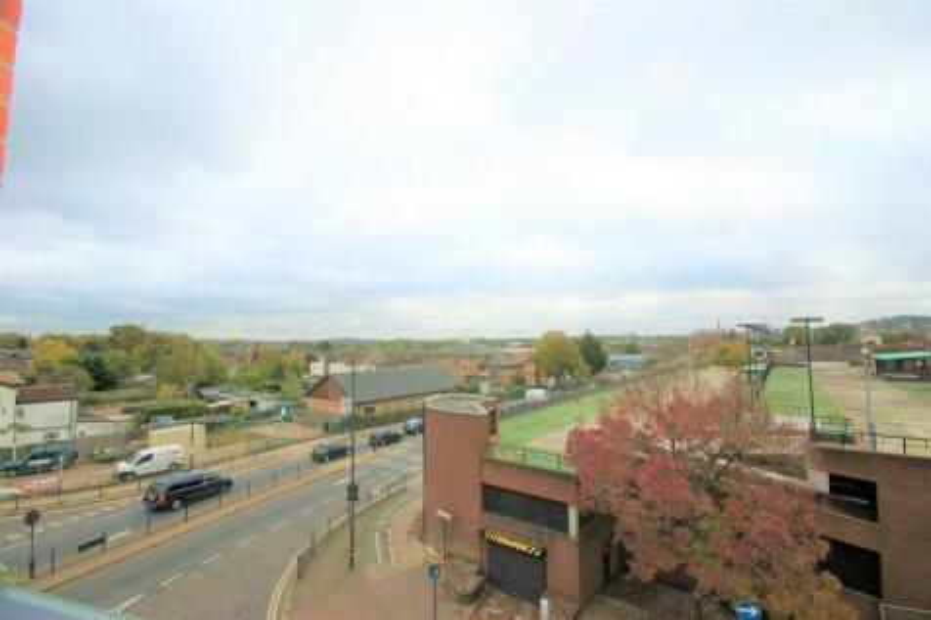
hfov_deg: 100.4
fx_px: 388
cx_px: 466
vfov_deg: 77.3
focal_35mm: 15
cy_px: 310
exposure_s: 1/80
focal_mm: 10
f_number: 9
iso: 100
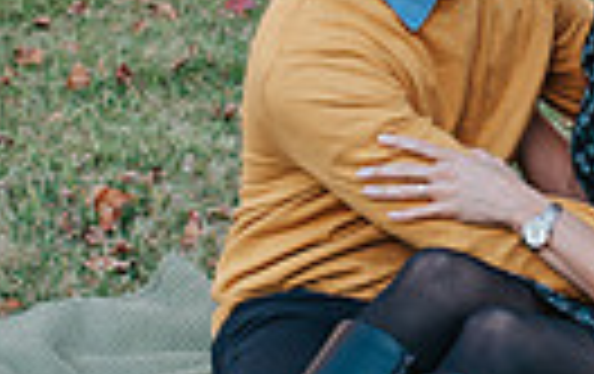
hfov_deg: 11.5
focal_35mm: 182
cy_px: 50
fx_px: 2951
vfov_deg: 7.2
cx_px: 392
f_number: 3.2
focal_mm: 35
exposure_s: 1/800
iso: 640
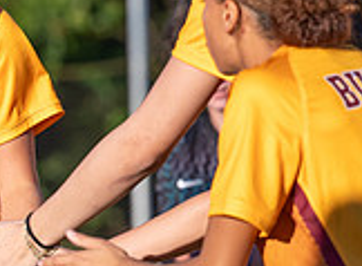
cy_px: 206
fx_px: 6374
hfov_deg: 3.2
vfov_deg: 2.4
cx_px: -187
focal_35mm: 614
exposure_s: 1/2000
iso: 80
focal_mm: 105
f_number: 2.8
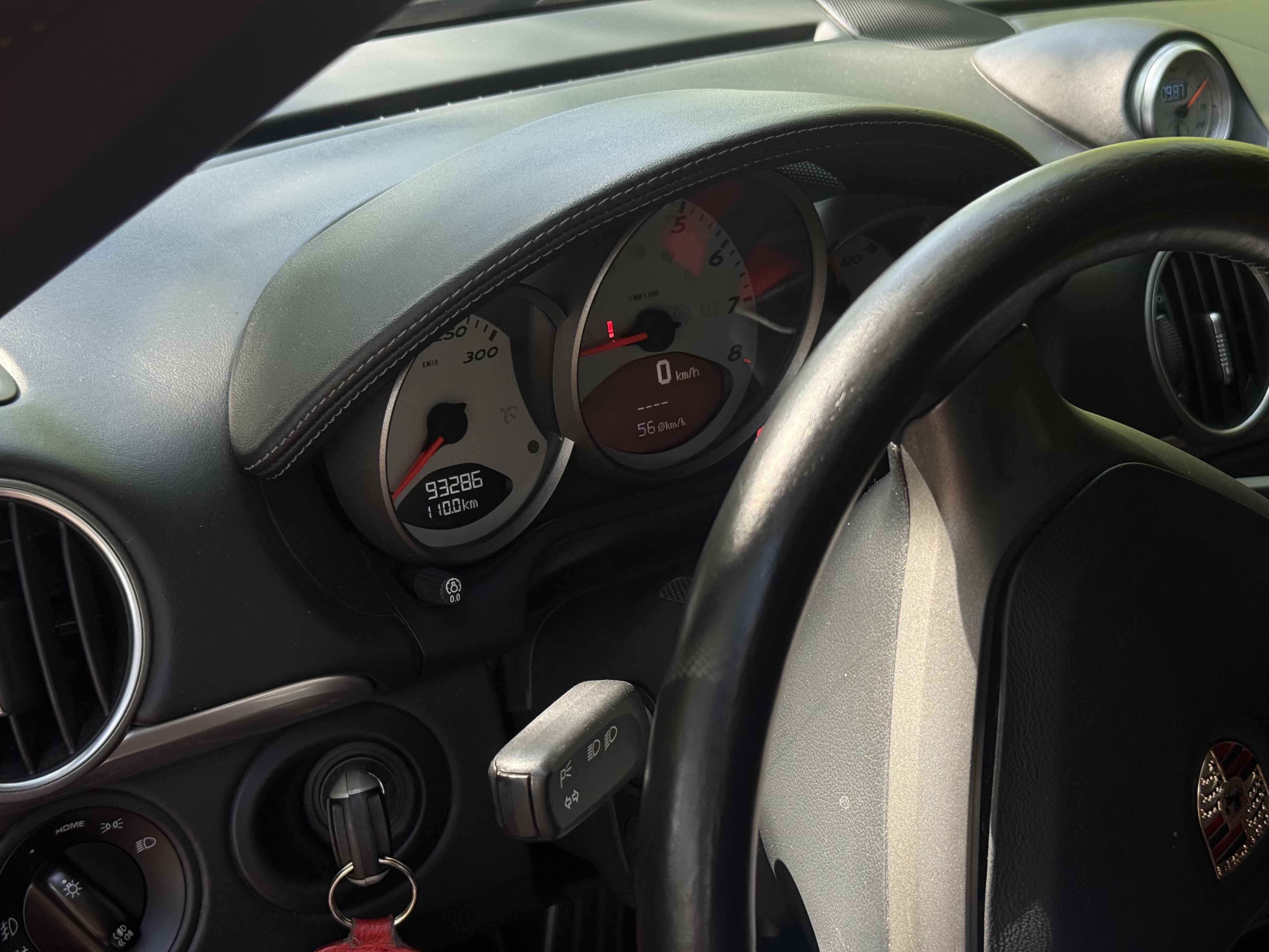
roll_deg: -3.8
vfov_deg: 30.3
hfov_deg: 39.7
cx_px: 634
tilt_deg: -23.1
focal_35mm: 48
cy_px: 476
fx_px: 1760
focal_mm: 6.76
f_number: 1.78
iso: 100
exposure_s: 1/242
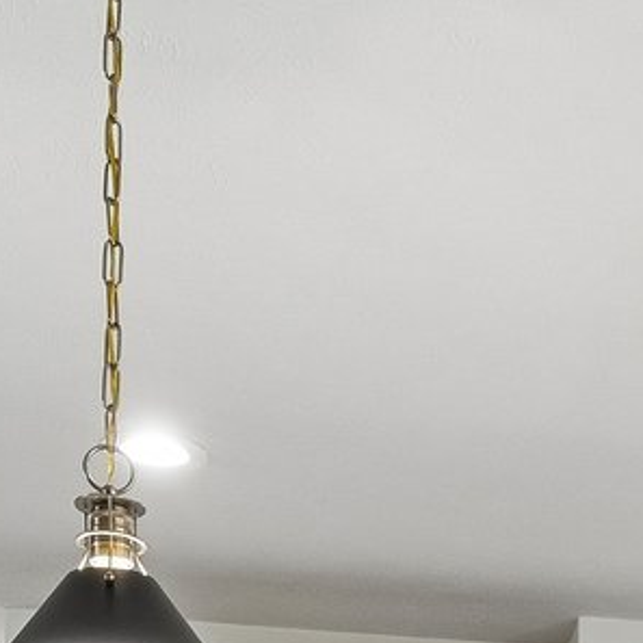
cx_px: 766
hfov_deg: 19.9
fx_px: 1723
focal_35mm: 82
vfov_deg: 16.5
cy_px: 1252
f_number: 6.3
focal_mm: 14
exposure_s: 1/20
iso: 500
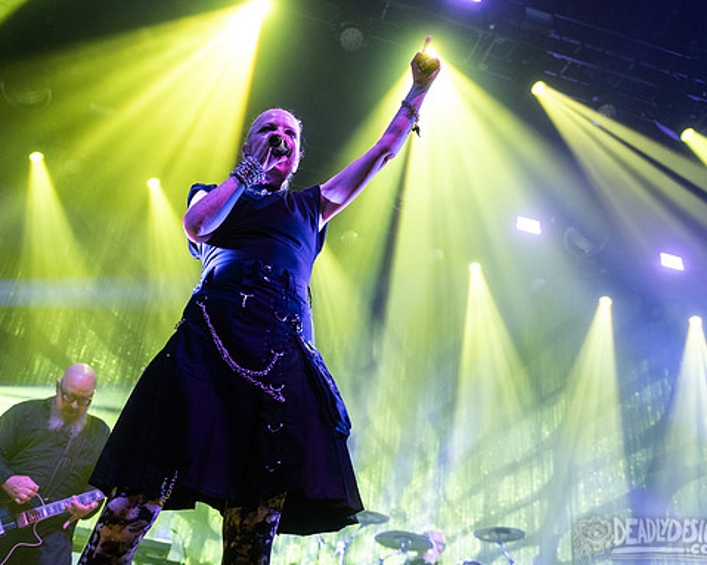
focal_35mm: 38
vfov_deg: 39.1
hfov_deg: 47.9
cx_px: 340
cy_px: 271
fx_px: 795
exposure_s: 1/250
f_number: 3.2
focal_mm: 32
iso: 2500
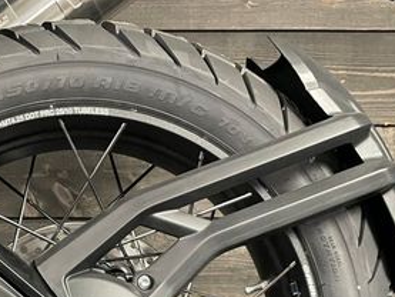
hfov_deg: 31.3
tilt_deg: -3.5
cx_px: 73
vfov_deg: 22.8
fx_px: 685
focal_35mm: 60
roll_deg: +0.2
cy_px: 340
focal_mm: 4.2
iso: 640
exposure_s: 1/33
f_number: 1.6
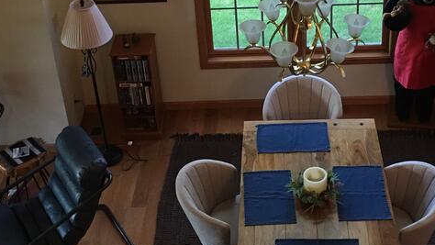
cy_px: 60
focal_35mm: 64
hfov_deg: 32.7
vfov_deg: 18.7
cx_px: 259
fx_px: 738
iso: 100
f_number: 2.2
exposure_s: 1/15
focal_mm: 4.15
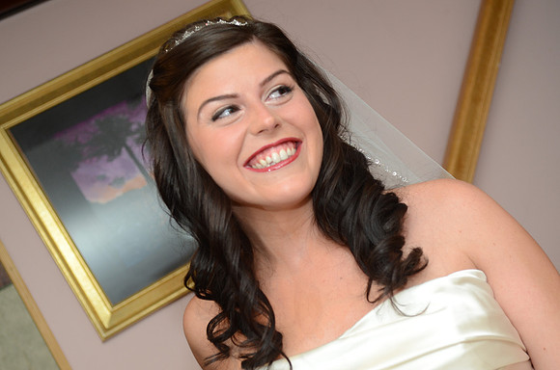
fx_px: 1211
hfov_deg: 26.0
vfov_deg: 17.4
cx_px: 280
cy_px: 185
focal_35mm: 78
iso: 640
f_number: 4.5
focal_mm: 52
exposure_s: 1/125
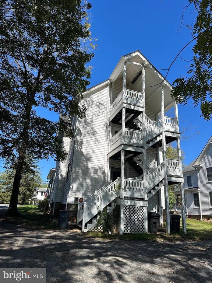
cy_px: 142
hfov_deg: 56.8
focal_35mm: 24
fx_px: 196
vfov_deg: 71.6
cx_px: 106
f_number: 1.78
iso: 80
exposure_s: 1/3247
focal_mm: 6.86
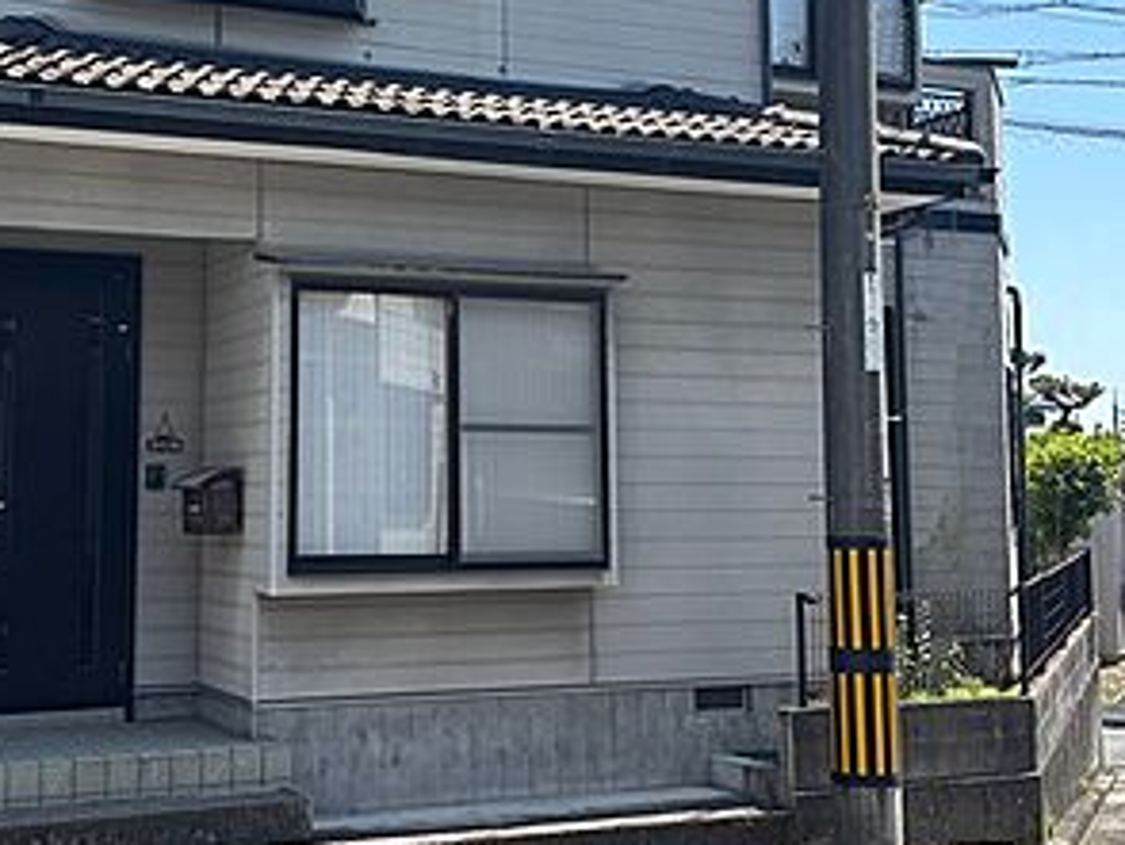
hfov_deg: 35.8
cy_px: 314
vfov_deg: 27.5
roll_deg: -0.2
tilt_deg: +4.3
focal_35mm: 53
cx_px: 390
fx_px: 1724
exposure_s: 1/1949
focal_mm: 5.96
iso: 50
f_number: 1.6
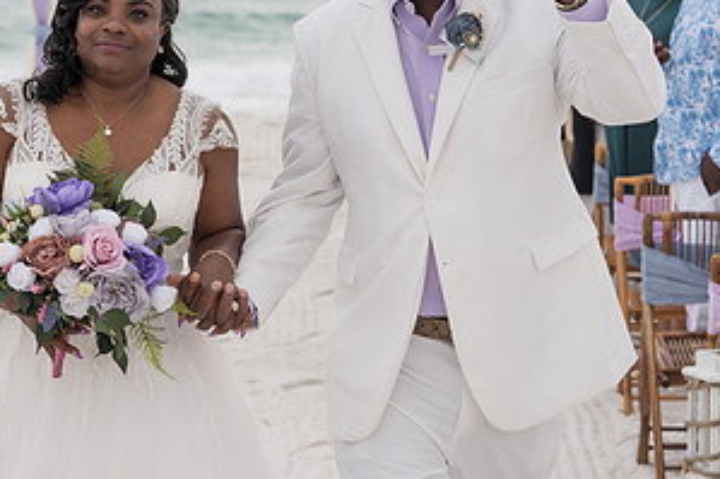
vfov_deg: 8.2
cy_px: 119
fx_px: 3358
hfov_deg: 12.2
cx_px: 248
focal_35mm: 168
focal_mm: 83
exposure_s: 1/400
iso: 640
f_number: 6.3
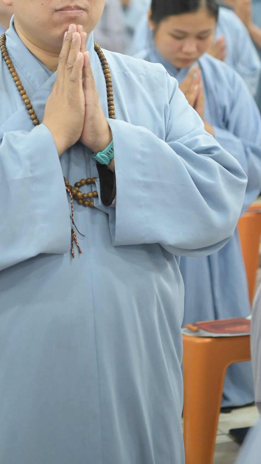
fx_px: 1576
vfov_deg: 16.6
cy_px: 64
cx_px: 61
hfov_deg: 9.5
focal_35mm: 128
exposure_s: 1/200
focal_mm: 70
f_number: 2.8
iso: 4000
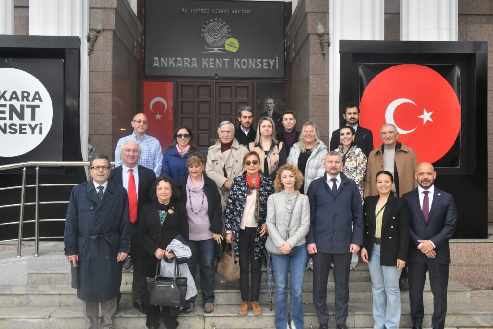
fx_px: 438
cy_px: 164
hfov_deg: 58.7
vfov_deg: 41.1
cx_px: 246
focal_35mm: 32
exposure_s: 1/250
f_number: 16
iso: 2000
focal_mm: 32
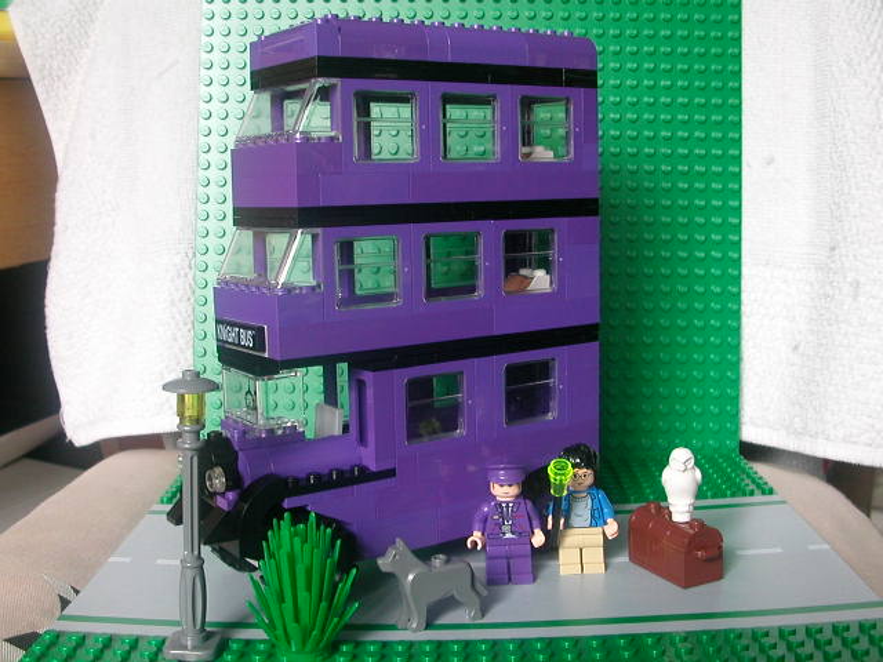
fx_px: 1097
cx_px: 442
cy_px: 331
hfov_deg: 43.9
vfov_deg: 33.6
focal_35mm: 43
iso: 170
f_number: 2.9
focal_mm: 6.6
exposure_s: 1/26.5
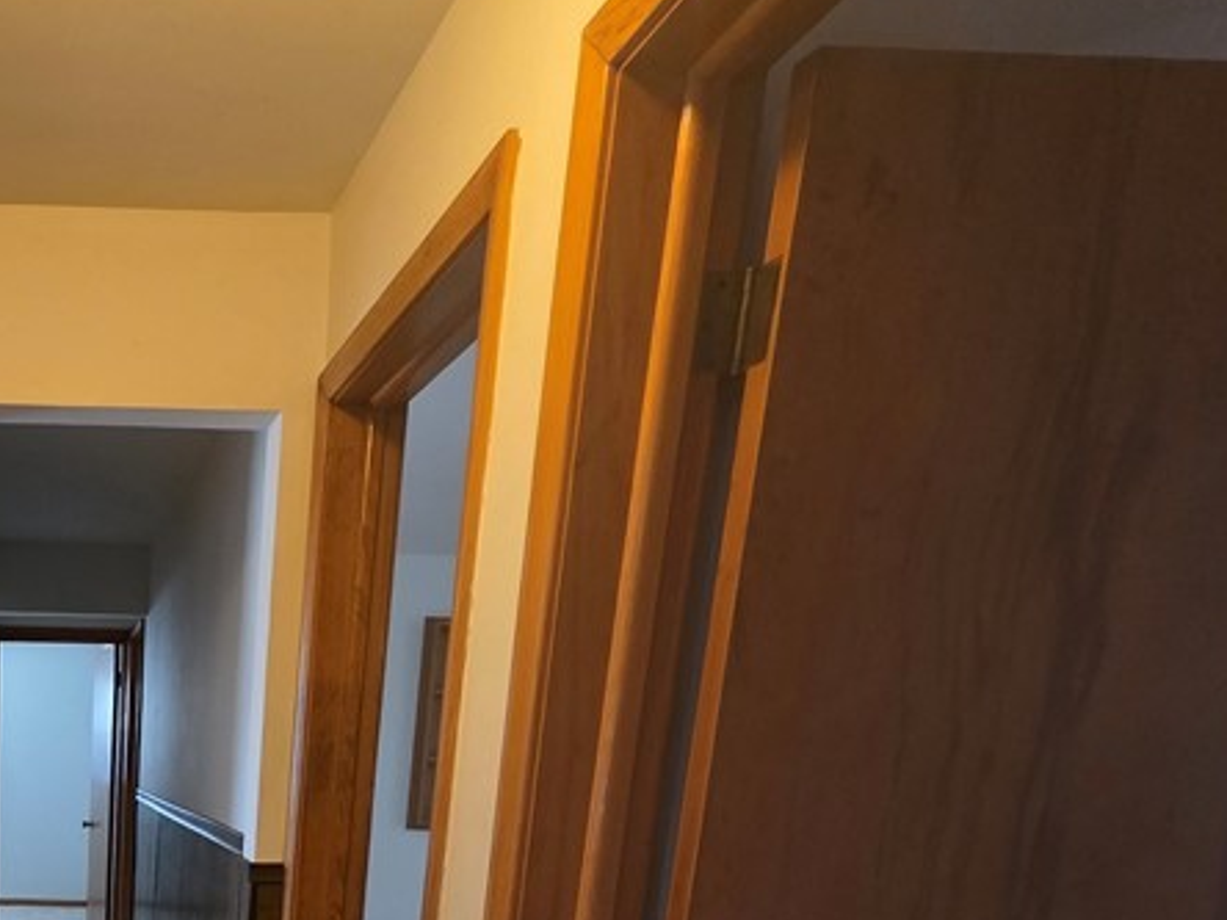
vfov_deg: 38.4
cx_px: 61
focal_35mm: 30
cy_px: 1022
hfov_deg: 50.9
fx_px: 1063
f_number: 1.9
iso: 500
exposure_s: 1/60
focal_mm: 2.2
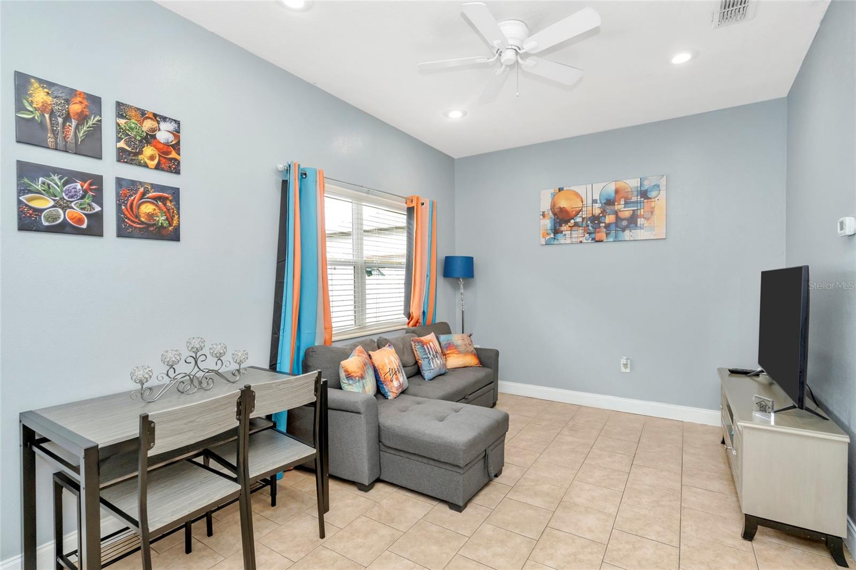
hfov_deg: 93.3
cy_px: 285
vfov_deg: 70.4
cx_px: 428
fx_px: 404
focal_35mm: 17
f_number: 6.7
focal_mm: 17
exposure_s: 1/60
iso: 1000
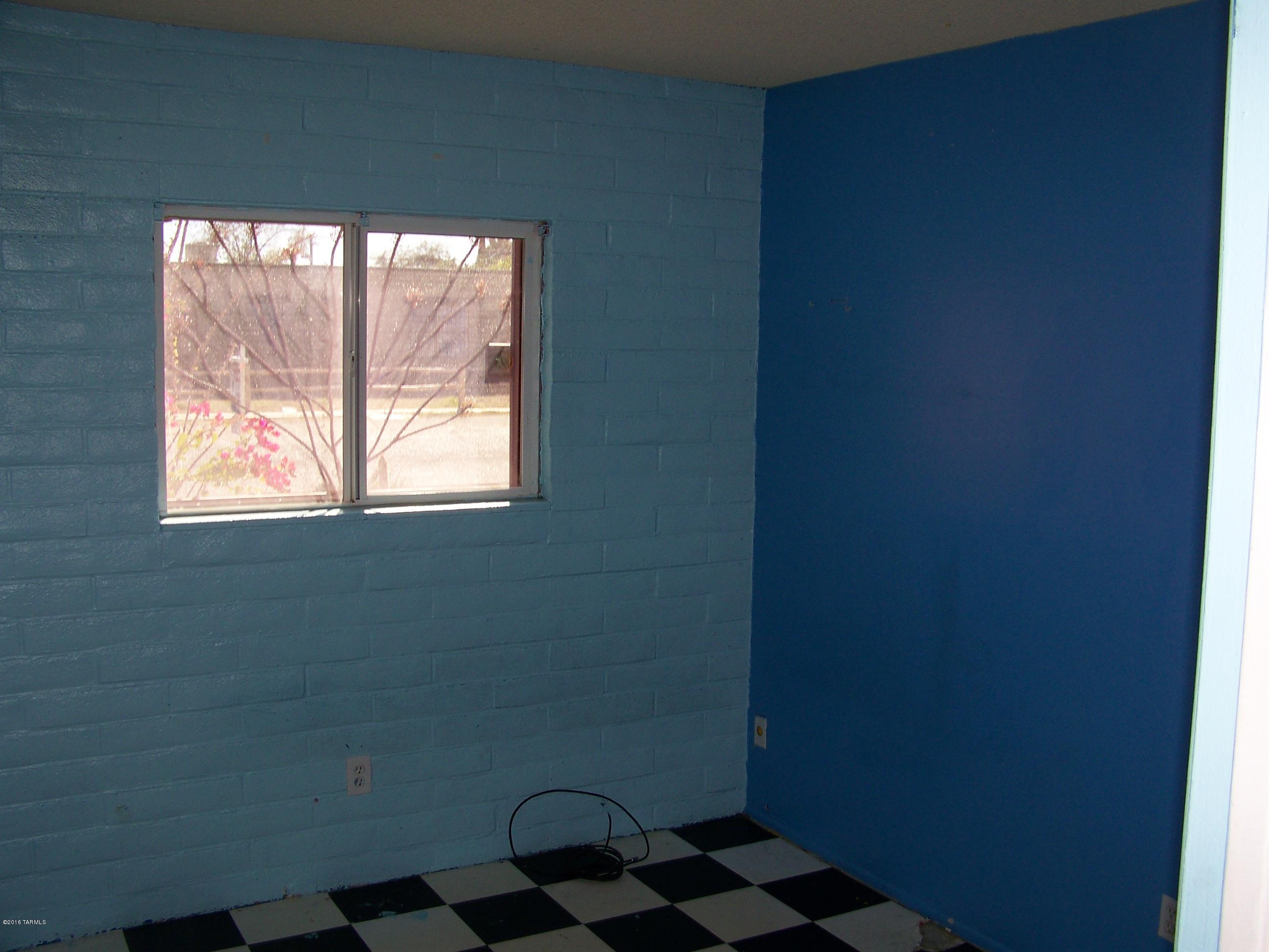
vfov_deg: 39.7
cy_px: 476
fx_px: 1320
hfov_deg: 51.4
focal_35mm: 36
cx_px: 634
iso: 64
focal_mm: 5.85
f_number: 5
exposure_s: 1/30
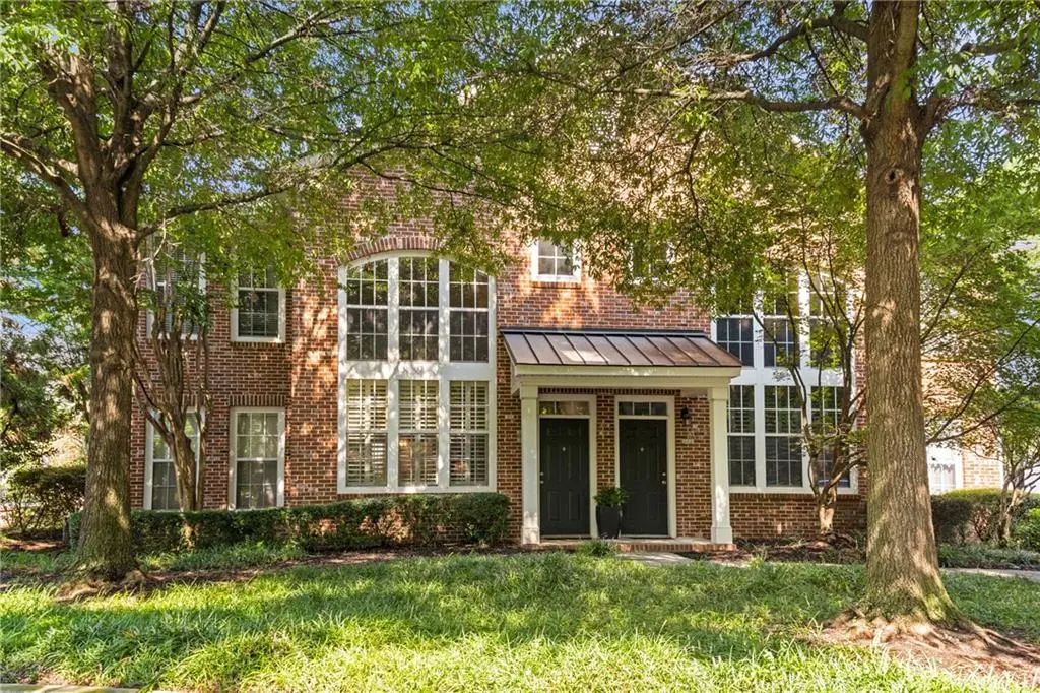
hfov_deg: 58.7
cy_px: 346
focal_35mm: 32
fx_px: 924
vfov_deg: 41.1
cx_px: 520
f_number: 8
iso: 500
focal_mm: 32
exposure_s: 1/160
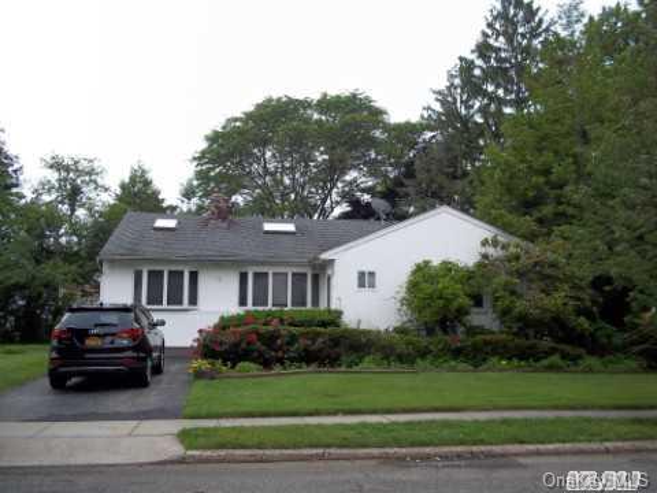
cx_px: 328
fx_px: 683
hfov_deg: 51.4
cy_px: 246
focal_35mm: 36
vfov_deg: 39.7
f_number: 3.1
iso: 80
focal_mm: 6.5
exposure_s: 1/250
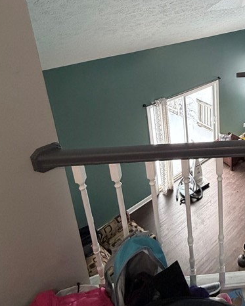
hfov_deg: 42.1
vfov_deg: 55.2
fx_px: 272
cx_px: 244
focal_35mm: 30
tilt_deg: -17.1
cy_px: 67
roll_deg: -0.1
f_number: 2.2
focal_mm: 2.22
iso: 250
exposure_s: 1/60
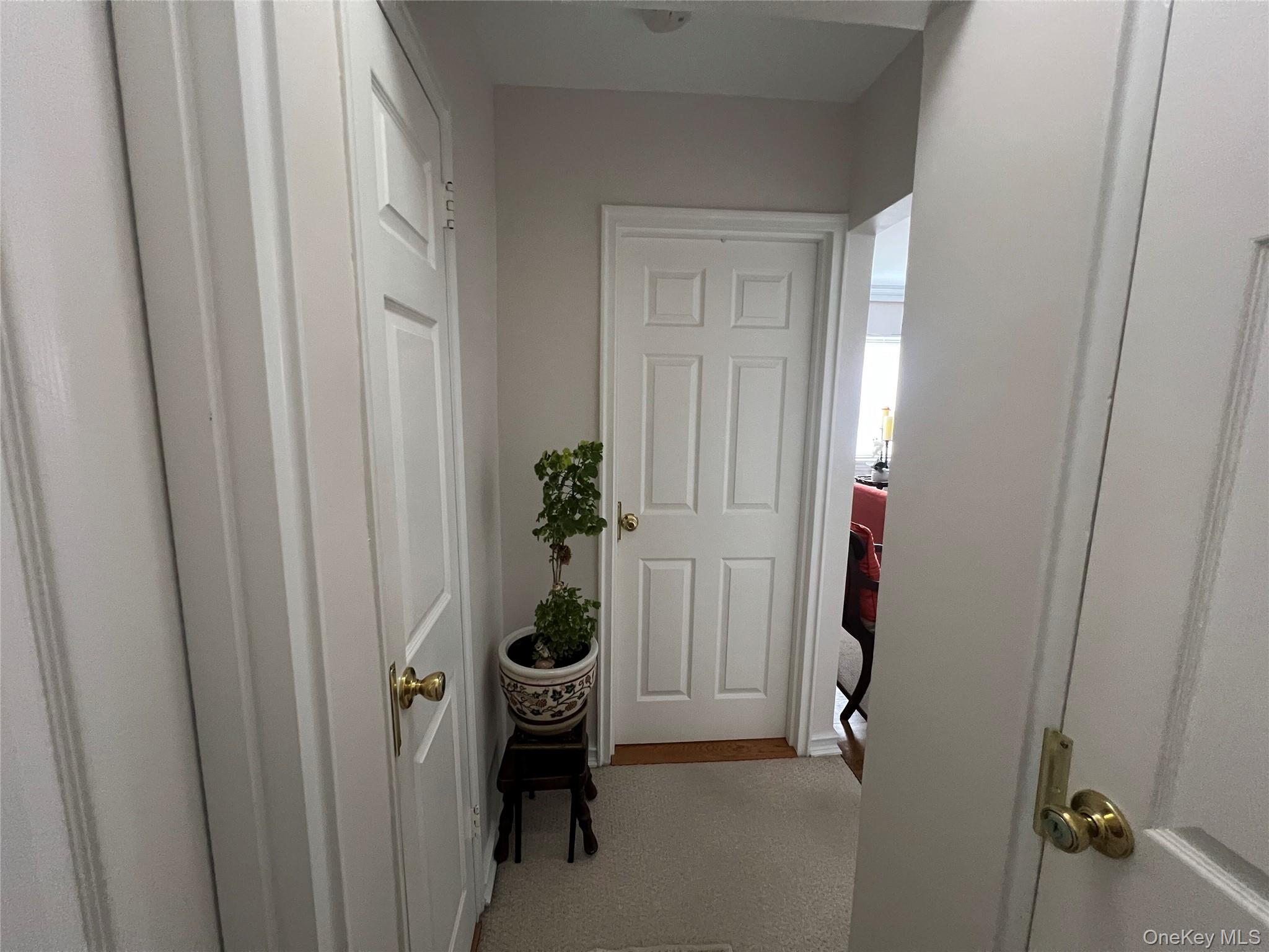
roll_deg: -0.6
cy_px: 476
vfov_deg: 89.9
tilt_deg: -9.5
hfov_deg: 106.2
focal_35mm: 13
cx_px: 634
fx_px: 477
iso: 500
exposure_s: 1/60
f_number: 1.8
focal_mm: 1.57
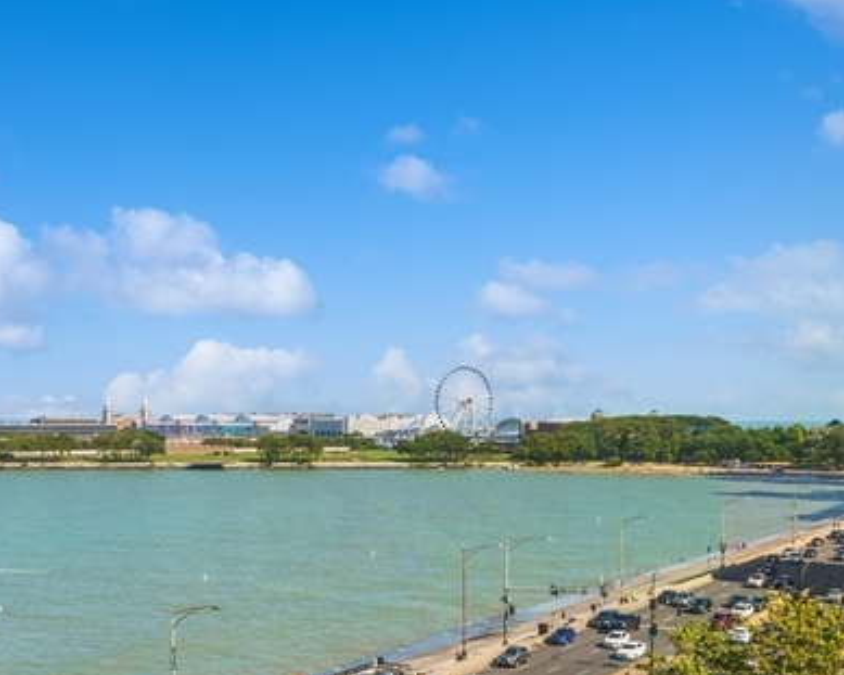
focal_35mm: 51
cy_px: 442
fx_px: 1274
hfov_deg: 36.5
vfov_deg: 29.5
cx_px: 325
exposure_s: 1/400
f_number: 10
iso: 320
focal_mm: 22
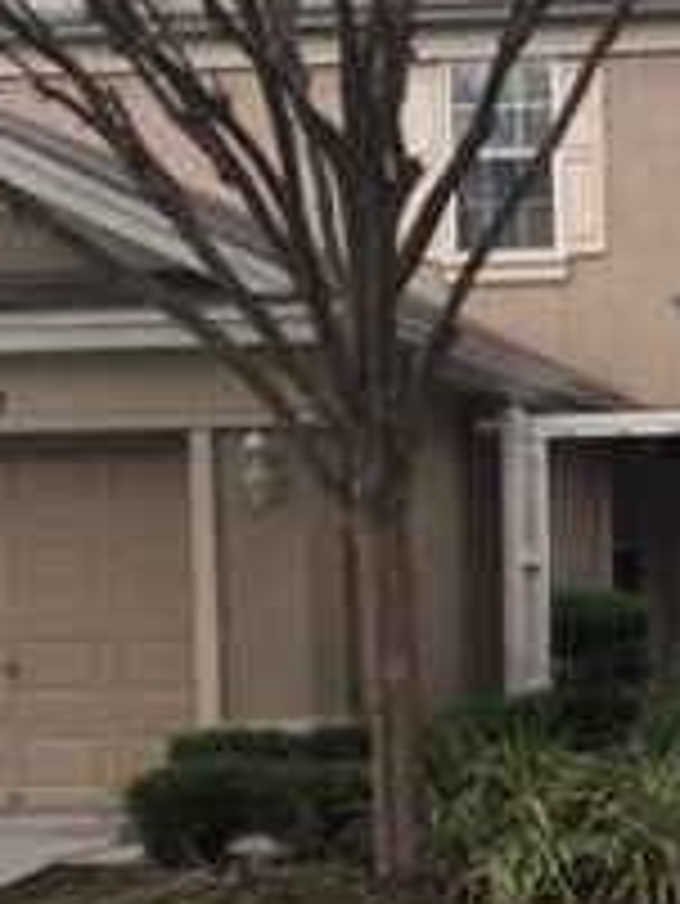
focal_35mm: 96
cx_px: 838
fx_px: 2512
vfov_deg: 20.2
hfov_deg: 14.9
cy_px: 740
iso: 25
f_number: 2.2
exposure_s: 1/40
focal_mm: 4.15
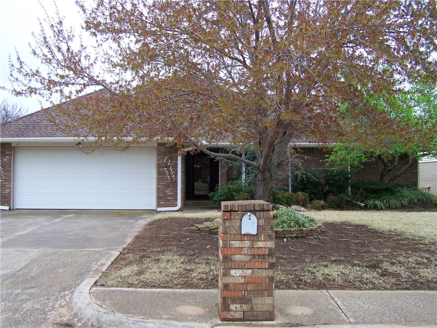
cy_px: 164
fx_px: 480
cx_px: 218
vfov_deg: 37.7
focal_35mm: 38
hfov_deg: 49.0
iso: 64
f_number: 2.8
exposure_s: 1/250
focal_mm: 6.3
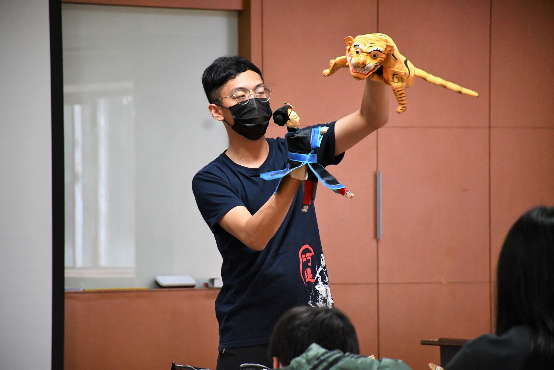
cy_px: 185
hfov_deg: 9.8
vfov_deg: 6.5
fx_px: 3231
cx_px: 277
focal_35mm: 210
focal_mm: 140
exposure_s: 1/125
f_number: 5.6
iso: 6400
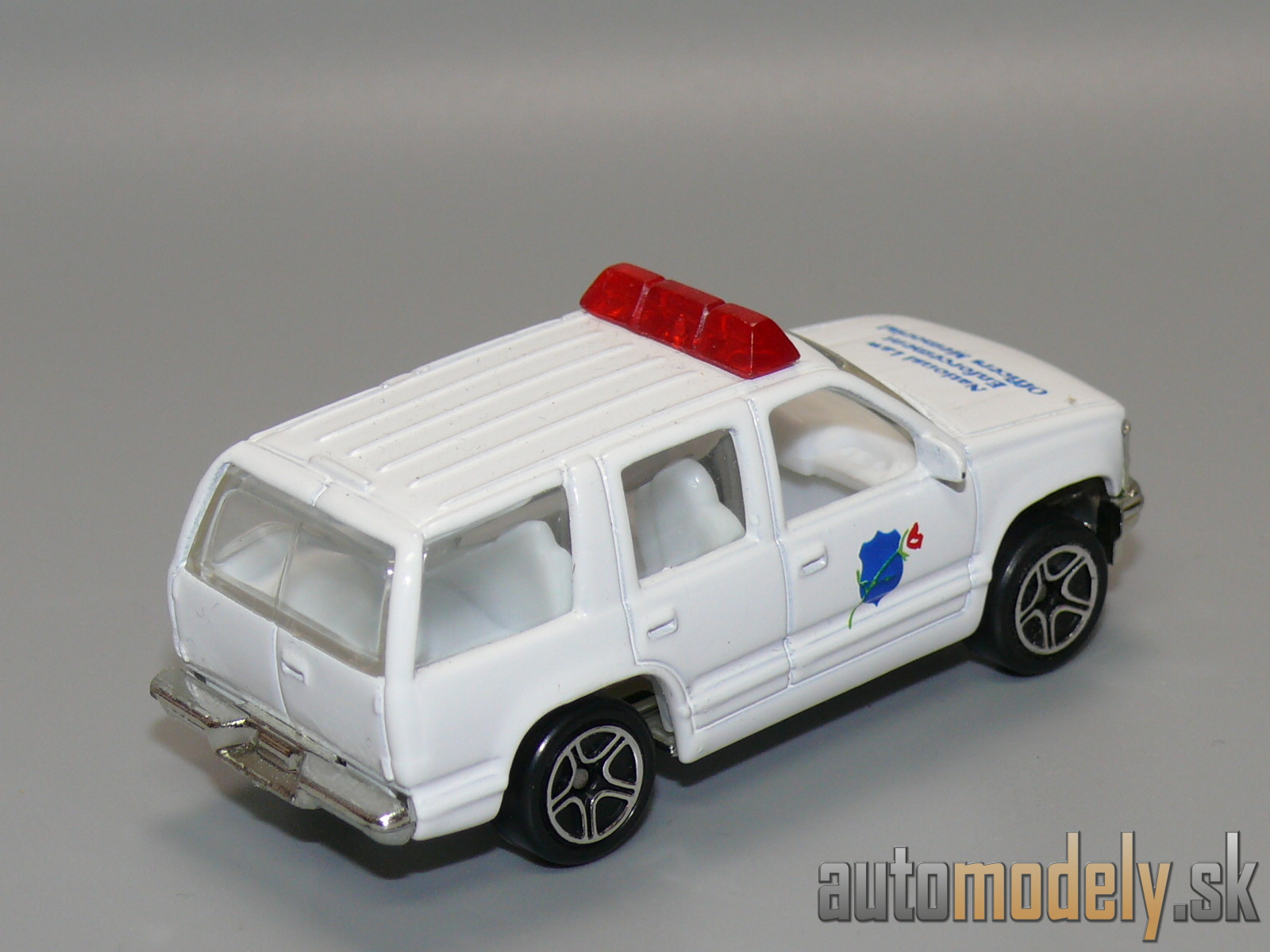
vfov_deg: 12.7
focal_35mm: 117
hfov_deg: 16.8
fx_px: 4293
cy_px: 476
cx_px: 635
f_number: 4
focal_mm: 14.4
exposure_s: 1/30
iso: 100
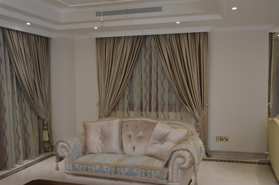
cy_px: 92
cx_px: 140
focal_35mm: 36
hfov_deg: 53.2
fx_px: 278
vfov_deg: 36.7
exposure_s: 1/15
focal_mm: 24
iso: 500
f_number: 4
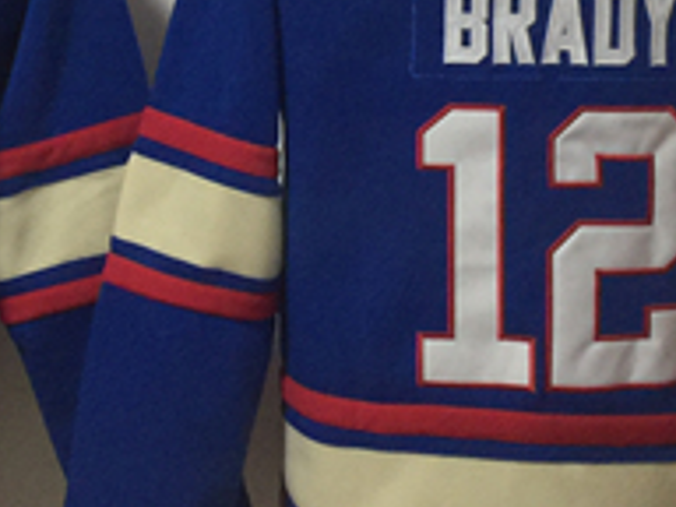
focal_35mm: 98
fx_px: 1914
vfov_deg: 14.7
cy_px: -76
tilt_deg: +1.0
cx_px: 109
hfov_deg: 19.8
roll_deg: -3.5
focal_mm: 4.15
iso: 125
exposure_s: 1/10
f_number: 2.2
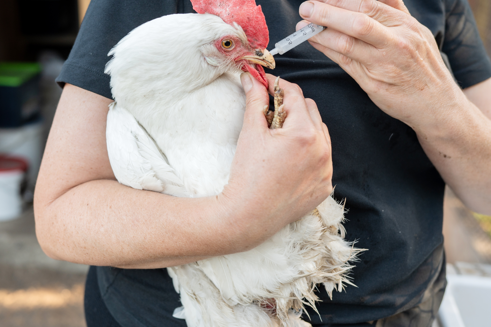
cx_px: 199
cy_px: 165
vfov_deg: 27.5
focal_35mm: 49
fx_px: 668
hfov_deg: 40.2
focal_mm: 40
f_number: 4
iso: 160
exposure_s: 1/200
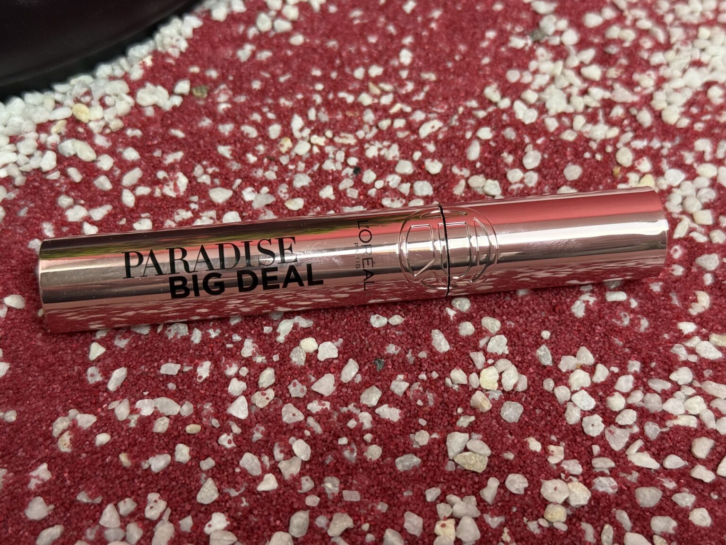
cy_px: 272
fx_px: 1007
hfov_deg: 39.7
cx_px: 363
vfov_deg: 30.3
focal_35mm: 48
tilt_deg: -52.8
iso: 250
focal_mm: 6.76
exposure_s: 1/100
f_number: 1.78
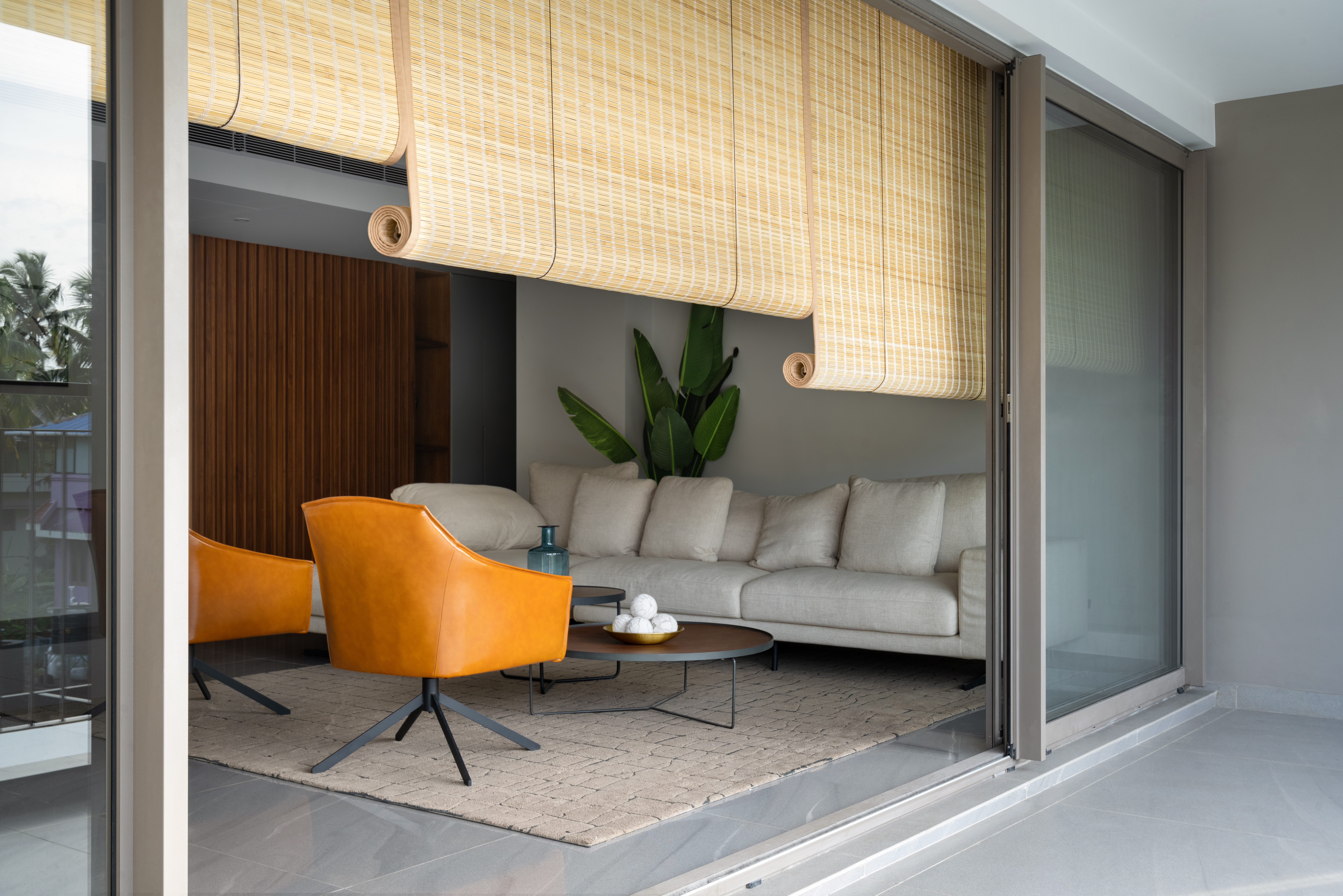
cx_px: 672
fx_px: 1306
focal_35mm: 35
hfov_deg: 54.4
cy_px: 448
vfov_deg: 37.8
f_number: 11
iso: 200
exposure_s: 1/2
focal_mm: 35
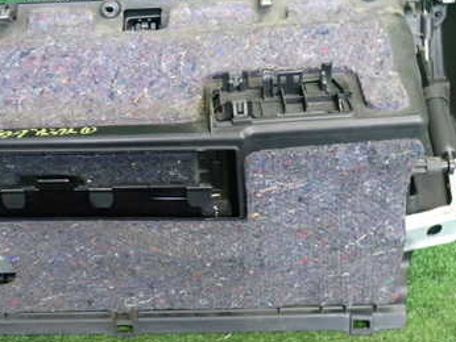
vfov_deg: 28.0
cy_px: 141
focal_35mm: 52
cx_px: 175
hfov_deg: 36.6
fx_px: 685
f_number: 2.3
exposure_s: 1/60
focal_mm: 5.4
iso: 800
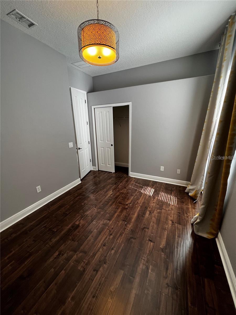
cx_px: 118
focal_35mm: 13
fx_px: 118
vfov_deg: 106.2
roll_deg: +1.1
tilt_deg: -16.1
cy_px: 158
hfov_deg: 89.9
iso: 125
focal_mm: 1.57
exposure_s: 1/120
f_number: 1.8
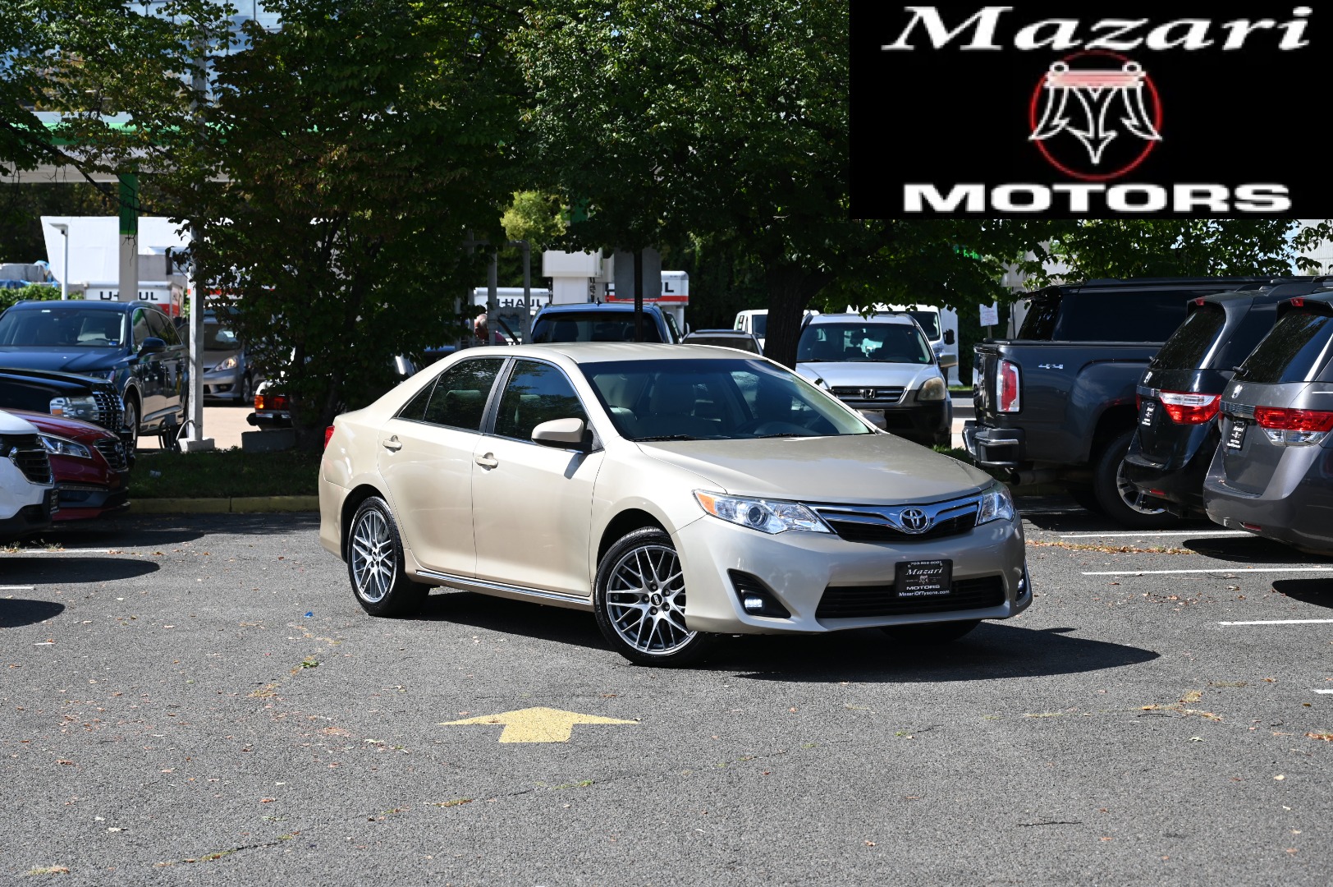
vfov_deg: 19.4
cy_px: 444
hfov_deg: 28.9
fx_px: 2590
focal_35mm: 70
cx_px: 666
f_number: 6.3
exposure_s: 1/320
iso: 100
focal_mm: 70
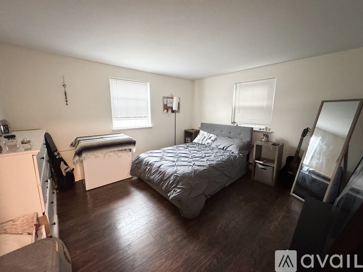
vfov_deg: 85.7
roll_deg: -0.3
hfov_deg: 102.1
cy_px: 136
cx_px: 182
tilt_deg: -10.3
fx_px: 147
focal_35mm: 14
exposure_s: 1/60
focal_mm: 2.22
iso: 1000
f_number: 2.2
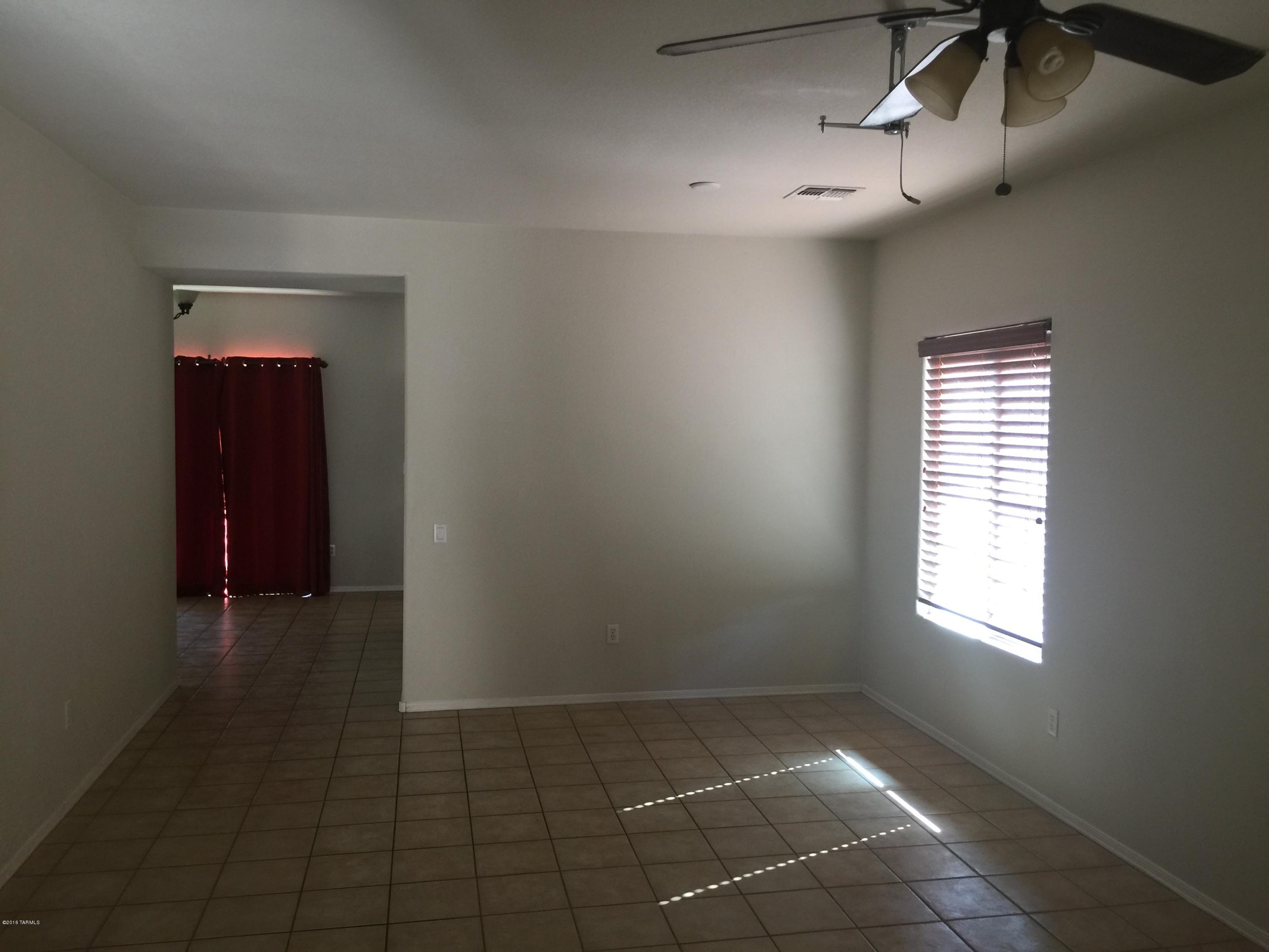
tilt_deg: -2.0
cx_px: 634
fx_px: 1063
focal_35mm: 29
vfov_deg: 48.2
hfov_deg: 61.7
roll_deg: -2.0
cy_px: 476
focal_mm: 4.15
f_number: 2.2
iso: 40
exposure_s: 1/15
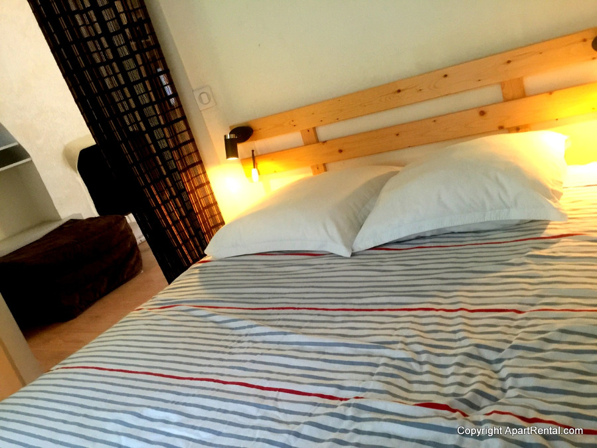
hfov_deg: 61.6
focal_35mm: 29
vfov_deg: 48.3
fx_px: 500
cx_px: 298
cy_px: 224
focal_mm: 4.15
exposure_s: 1/17
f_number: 2.2
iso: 125
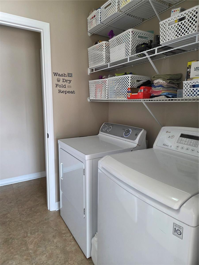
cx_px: 100
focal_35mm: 23
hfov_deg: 58.9
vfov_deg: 73.9
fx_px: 176
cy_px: 132
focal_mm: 5.4
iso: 160
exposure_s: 1/120
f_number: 1.8
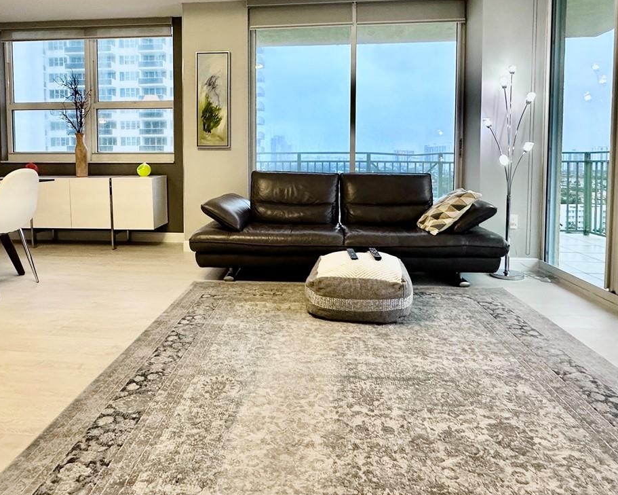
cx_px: 276
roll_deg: -0.5
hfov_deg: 70.1
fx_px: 439
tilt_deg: -2.6
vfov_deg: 58.0
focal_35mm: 24
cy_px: 183
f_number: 2.2
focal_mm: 2.22
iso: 250
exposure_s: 1/120
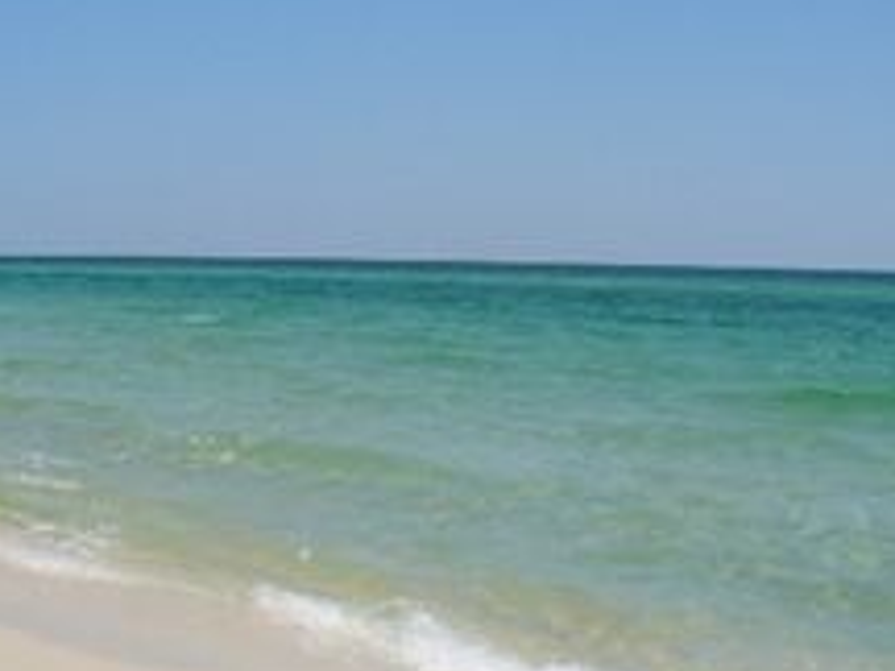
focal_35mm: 63
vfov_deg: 23.2
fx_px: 1629
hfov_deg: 30.5
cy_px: 406
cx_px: 286
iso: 100
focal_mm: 6.1
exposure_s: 1/800
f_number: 5.6
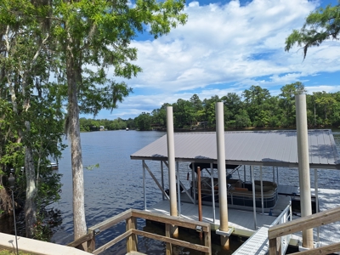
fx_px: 226
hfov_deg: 73.9
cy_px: 128
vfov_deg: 58.9
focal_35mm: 23
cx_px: 170
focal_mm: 5.54
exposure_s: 1/3534
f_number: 1.8
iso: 40
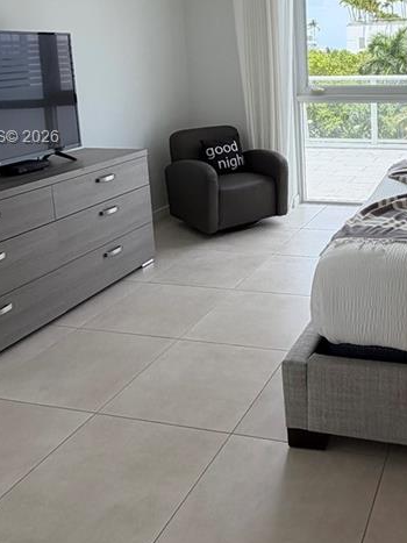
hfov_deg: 37.1
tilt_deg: -8.2
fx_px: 565
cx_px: 367
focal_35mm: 36
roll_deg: +0.1
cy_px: 138
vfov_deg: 49.4
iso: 50
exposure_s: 1/216
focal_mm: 2.22
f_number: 2.2
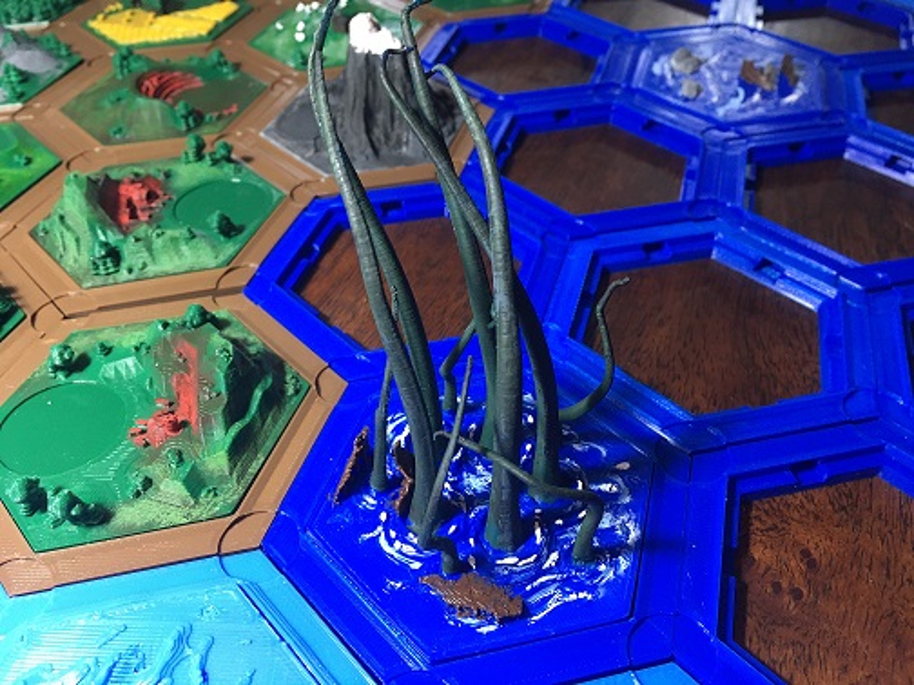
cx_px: 457
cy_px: 342
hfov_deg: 61.7
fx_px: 766
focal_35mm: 29
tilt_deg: -43.1
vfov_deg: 48.2
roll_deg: +0.1
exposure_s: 1/30
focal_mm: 4.15
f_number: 2.2
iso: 100
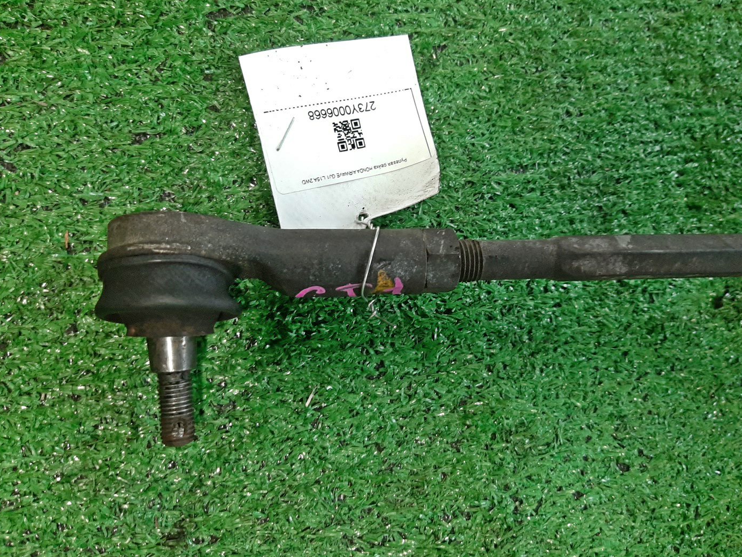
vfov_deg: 51.3
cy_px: 278
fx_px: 579
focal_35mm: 27
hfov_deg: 65.3
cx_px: 380
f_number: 1.7
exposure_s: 1/50
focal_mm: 3.93
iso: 214
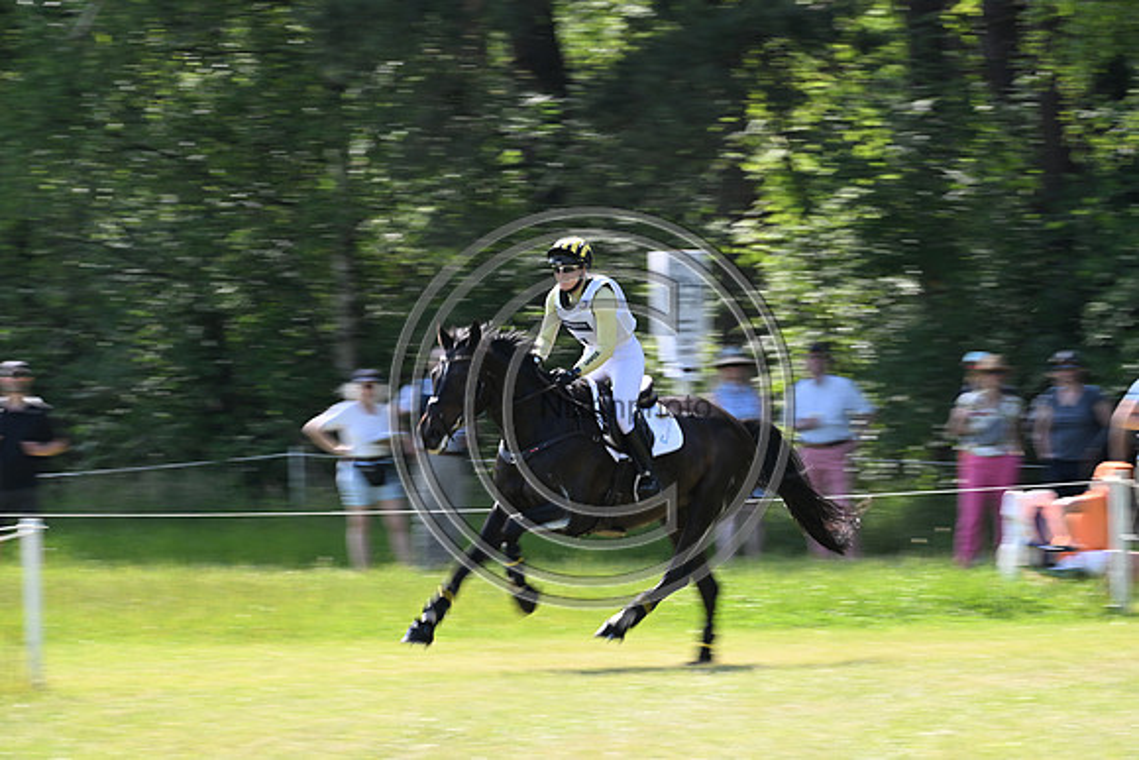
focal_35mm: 380
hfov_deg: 5.4
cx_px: 570
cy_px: 380
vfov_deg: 3.6
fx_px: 12025
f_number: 11
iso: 200
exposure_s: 1/80
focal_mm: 380
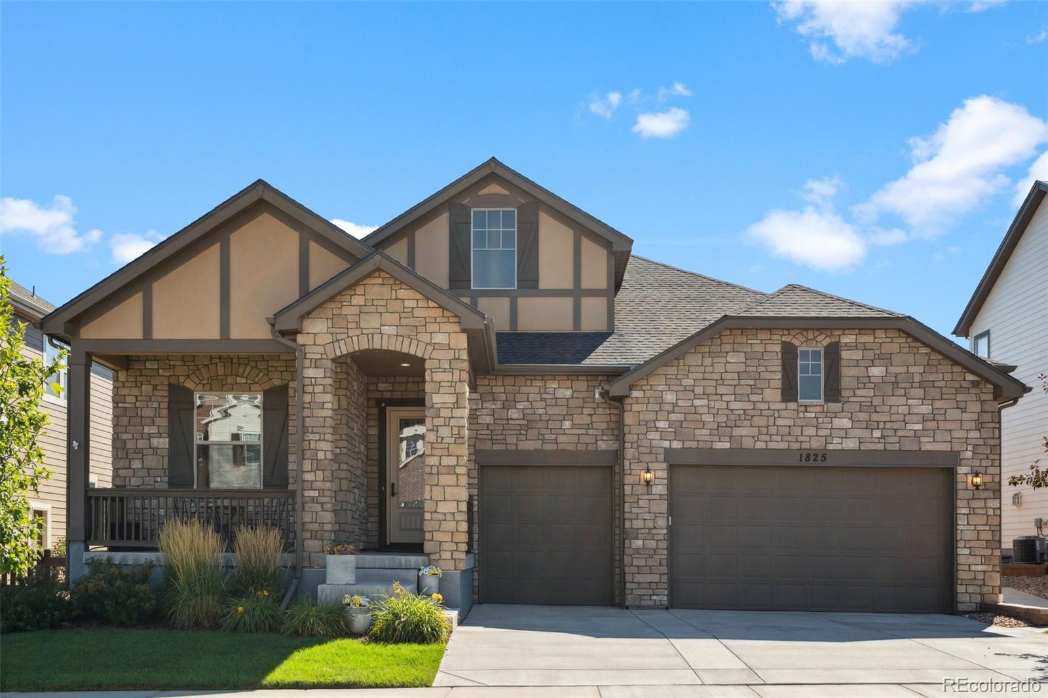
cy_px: 349
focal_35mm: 35
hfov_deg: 54.4
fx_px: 1019
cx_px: 524
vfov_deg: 37.8
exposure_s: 1/640
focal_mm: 35
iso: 640
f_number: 11
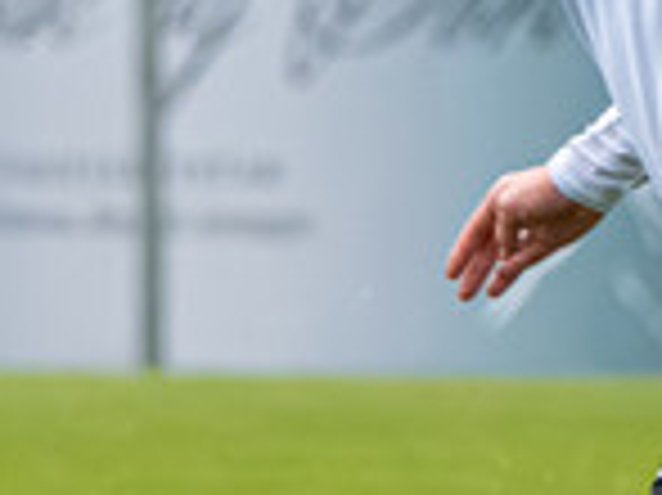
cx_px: 1090
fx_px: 23962
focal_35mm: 1254
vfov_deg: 1.2
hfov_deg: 1.6
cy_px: 212
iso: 3600
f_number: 5.6
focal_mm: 180
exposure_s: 1/1250
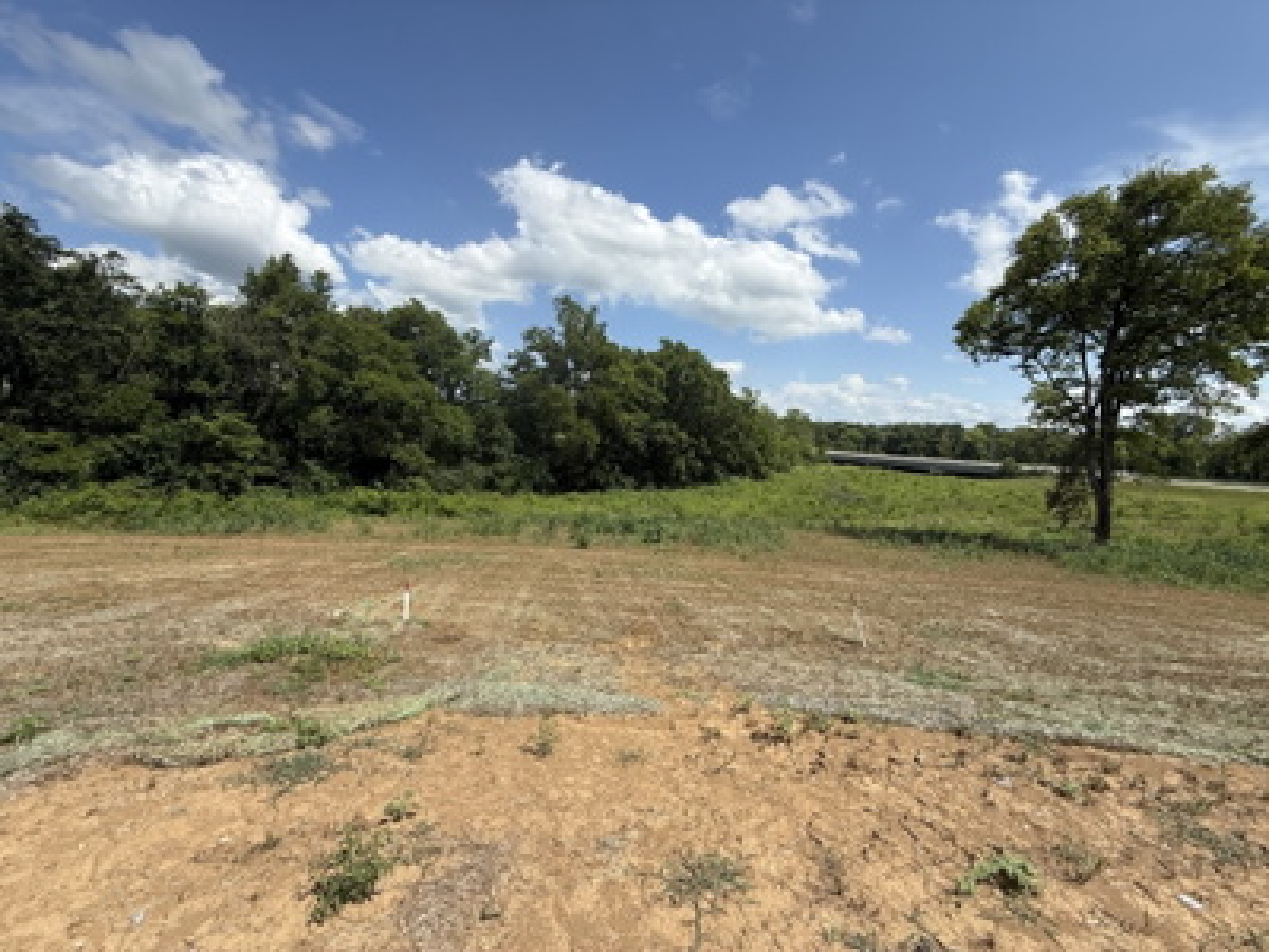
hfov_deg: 102.1
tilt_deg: -4.4
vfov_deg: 85.7
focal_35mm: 14
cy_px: 476
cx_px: 634
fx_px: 513
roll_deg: -2.3
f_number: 2.2
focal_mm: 2.22
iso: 50
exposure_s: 1/2320
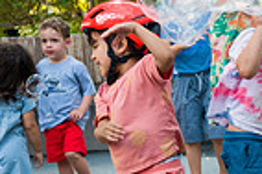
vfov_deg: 9.8
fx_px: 1009
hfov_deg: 13.6
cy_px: 131
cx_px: 439
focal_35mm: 139
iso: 1250
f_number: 3.2
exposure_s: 1/1000
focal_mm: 34
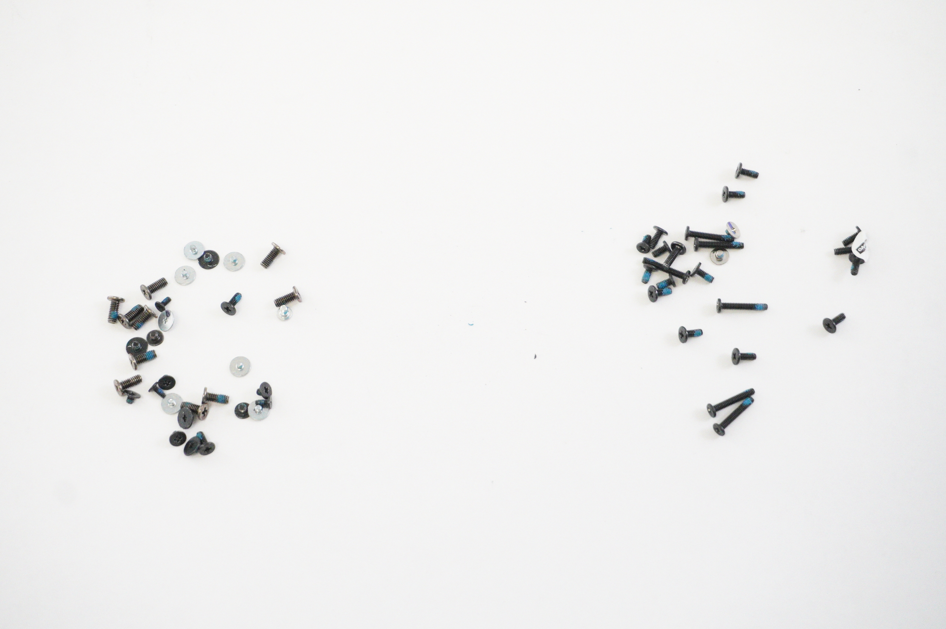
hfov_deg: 29.9
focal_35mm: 68
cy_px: 314
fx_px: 1772
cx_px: 473
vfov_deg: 20.1
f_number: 5.6
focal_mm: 45
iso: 8000
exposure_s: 1/320
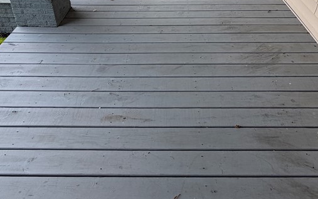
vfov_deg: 36.7
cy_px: -9
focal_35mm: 30
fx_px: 260
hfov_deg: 62.8
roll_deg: +2.2
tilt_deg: -24.0
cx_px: 171
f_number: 2.2
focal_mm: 2.22
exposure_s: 1/121
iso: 80
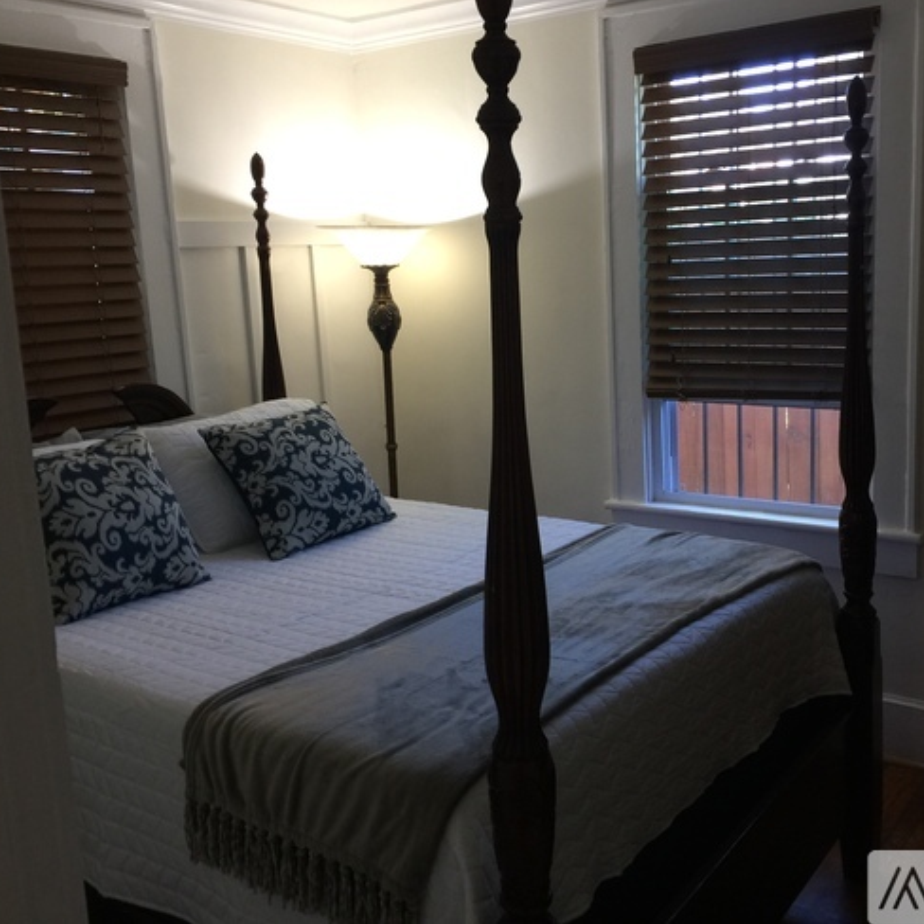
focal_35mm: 35
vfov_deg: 47.2
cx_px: 542
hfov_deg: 47.0
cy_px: 453
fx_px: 1057
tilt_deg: -10.8
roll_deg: +1.7
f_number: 2.2
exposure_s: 1/15
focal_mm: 4.15
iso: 40
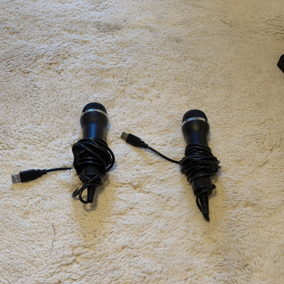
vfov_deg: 30.0
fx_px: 529
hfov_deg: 30.0
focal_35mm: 57
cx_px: 142
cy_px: 115
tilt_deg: -48.6
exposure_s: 1/50
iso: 80
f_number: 1.78
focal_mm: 6.76
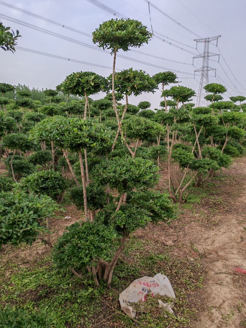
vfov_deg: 65.3
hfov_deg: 51.3
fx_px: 256
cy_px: 164
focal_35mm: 27
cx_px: 123
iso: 50
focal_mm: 5.52
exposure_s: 1/200
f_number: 1.95
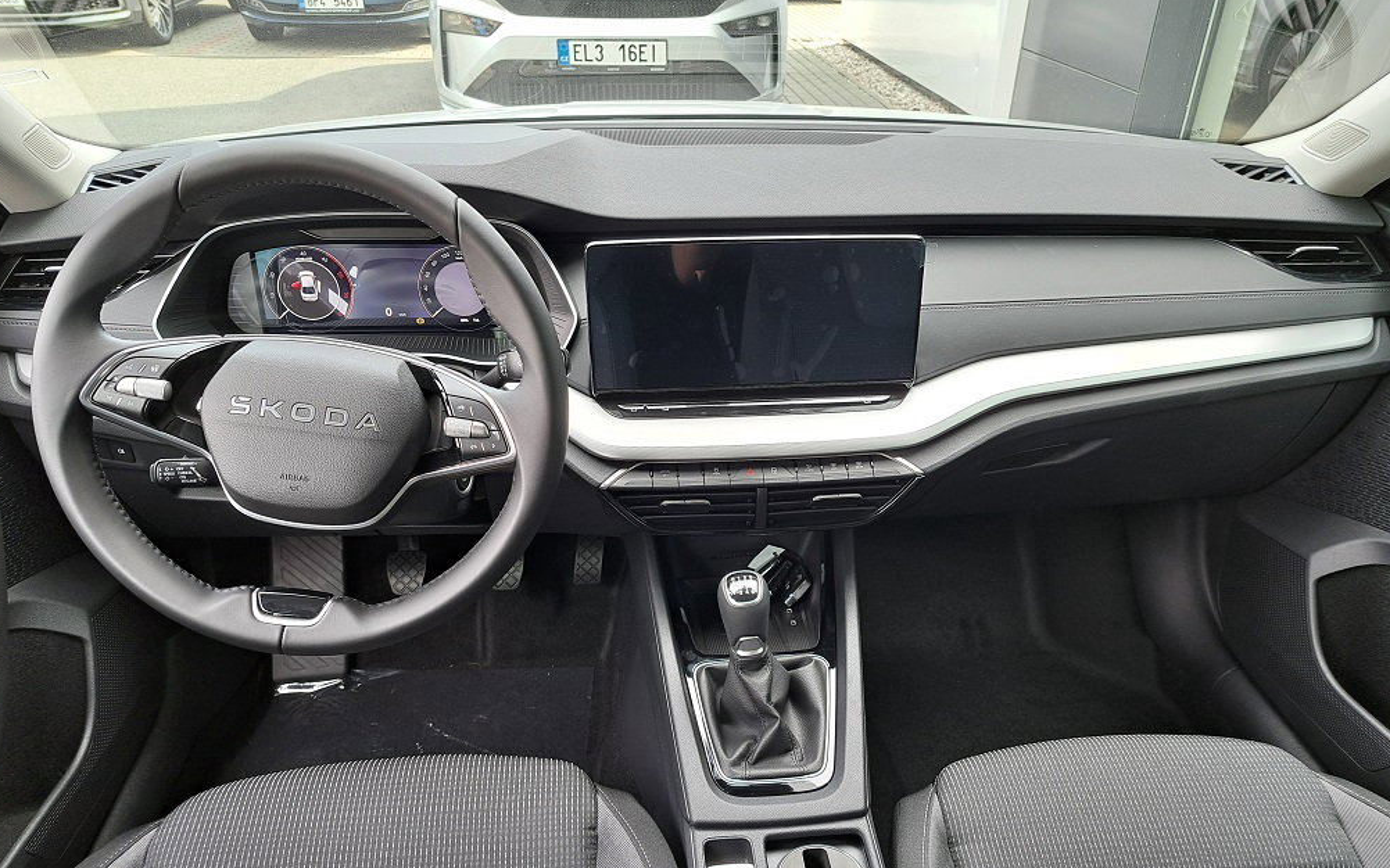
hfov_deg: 70.4
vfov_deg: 47.3
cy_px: 526
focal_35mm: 26
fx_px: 985
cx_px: 691
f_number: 1.8
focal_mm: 5.23
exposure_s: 1/50
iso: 50
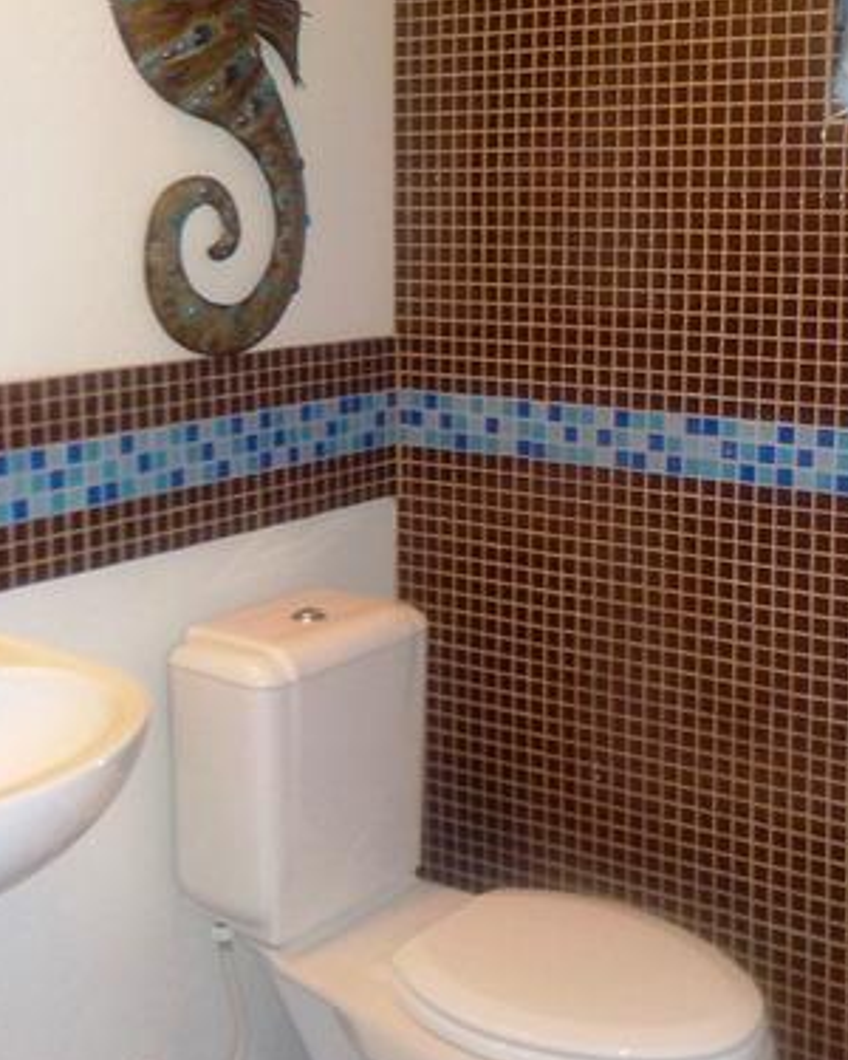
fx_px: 1569
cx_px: 438
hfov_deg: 30.2
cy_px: 351
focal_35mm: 50
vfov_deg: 36.9
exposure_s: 1/30
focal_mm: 4.1
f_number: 3.3
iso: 200
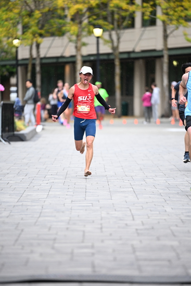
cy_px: 143
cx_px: 96
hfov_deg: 6.9
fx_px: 1591
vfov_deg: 10.3
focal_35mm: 200
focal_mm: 200
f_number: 2.8
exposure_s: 1/1250
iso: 1250
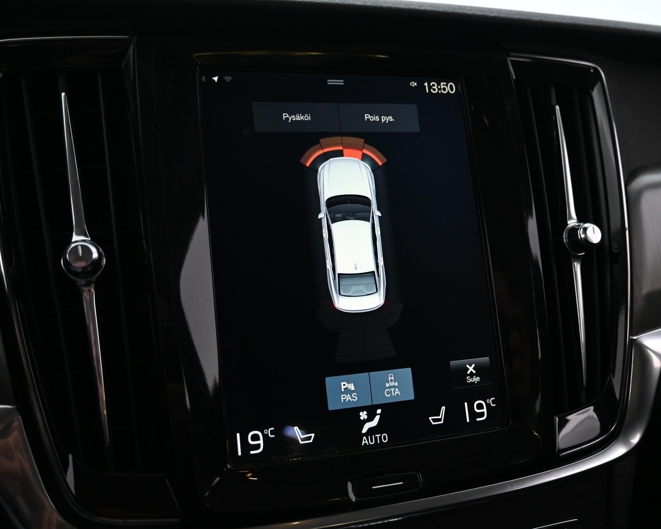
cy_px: 266
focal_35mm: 34
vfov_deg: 43.4
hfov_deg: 52.8
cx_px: 350
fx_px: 665
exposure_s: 1/30
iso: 2200
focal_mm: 20
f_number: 3.8
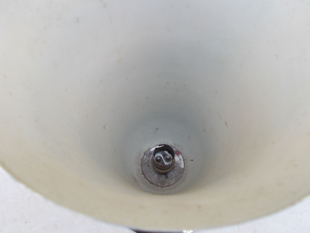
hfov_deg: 60.0
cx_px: 155
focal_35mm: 30
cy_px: 116
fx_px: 269
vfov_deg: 46.8
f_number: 3.4
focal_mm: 5.3
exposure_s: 1/40
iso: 80
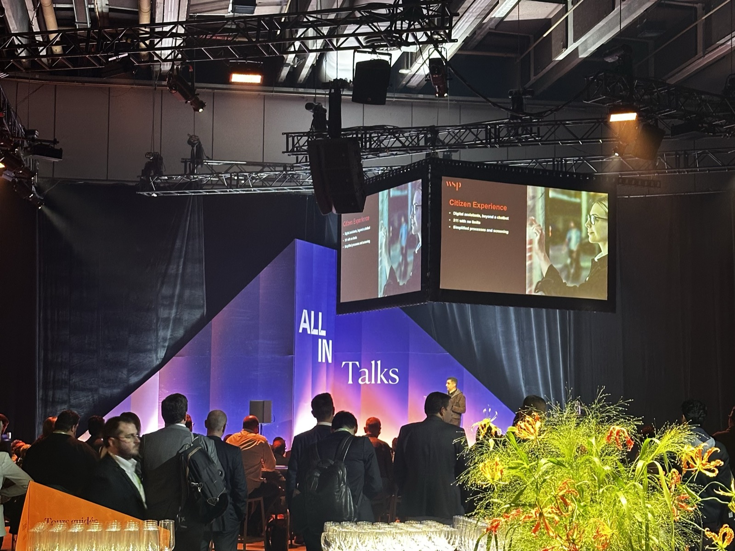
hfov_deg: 39.7
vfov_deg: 30.3
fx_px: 1019
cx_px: 368
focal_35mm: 48
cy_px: 276
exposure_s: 1/40
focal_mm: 6.86
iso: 200
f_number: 1.78
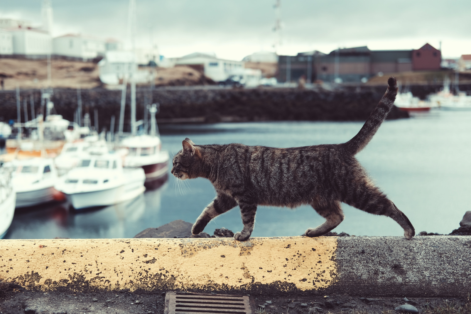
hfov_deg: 37.5
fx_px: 693
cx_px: 236
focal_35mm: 53
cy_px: 157
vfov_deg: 25.5
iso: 500
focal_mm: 35
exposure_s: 1/3200
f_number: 2.8
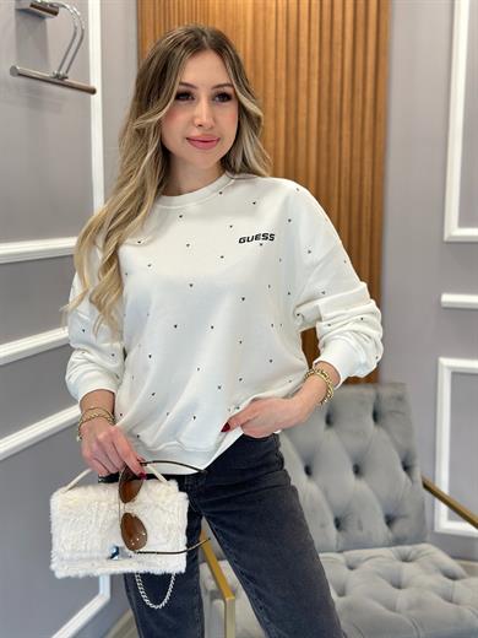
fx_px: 884
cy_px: 319
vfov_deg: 39.7
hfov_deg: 30.3
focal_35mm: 48
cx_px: 239
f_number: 1.78
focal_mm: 6.86
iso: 125
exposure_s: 1/100
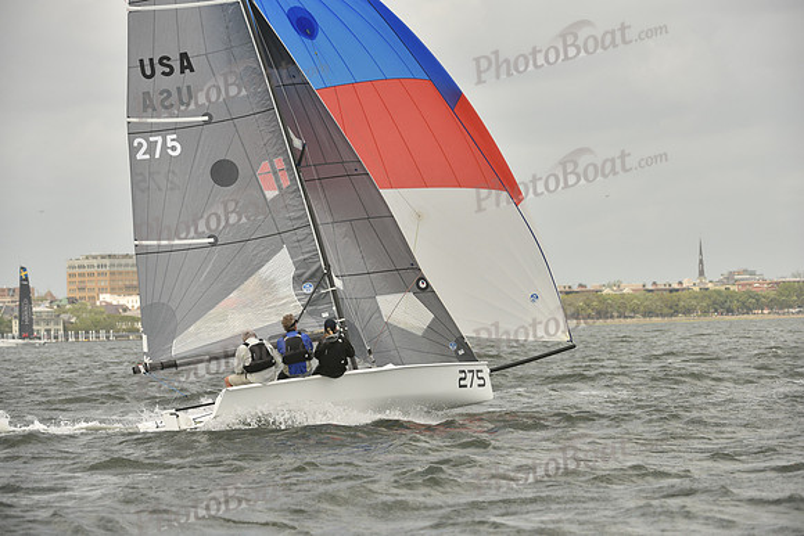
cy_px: 268
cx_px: 402
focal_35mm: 200
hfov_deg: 10.3
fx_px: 4468
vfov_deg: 6.9
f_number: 6.3
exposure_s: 1/1250
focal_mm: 200
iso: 320
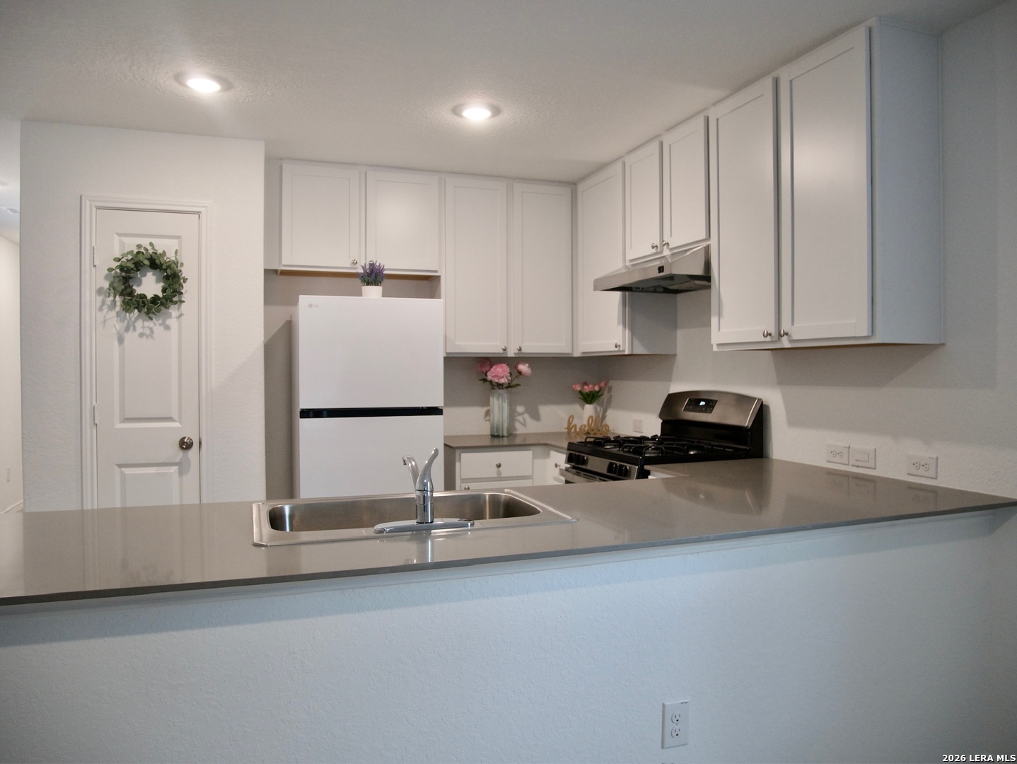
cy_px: 382
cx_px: 508
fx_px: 705
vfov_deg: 56.9
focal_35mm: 24
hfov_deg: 71.6
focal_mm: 12
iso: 500
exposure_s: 1/60
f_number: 3.5
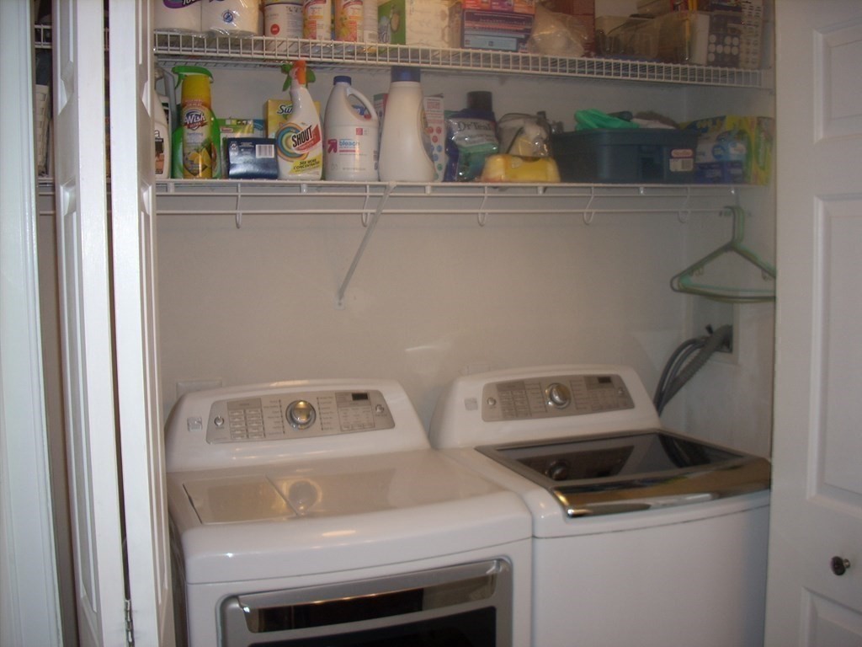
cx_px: 431
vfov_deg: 38.7
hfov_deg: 50.1
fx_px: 921
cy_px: 324
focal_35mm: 37
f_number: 2.8
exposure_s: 1/30
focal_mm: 6.2
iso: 64
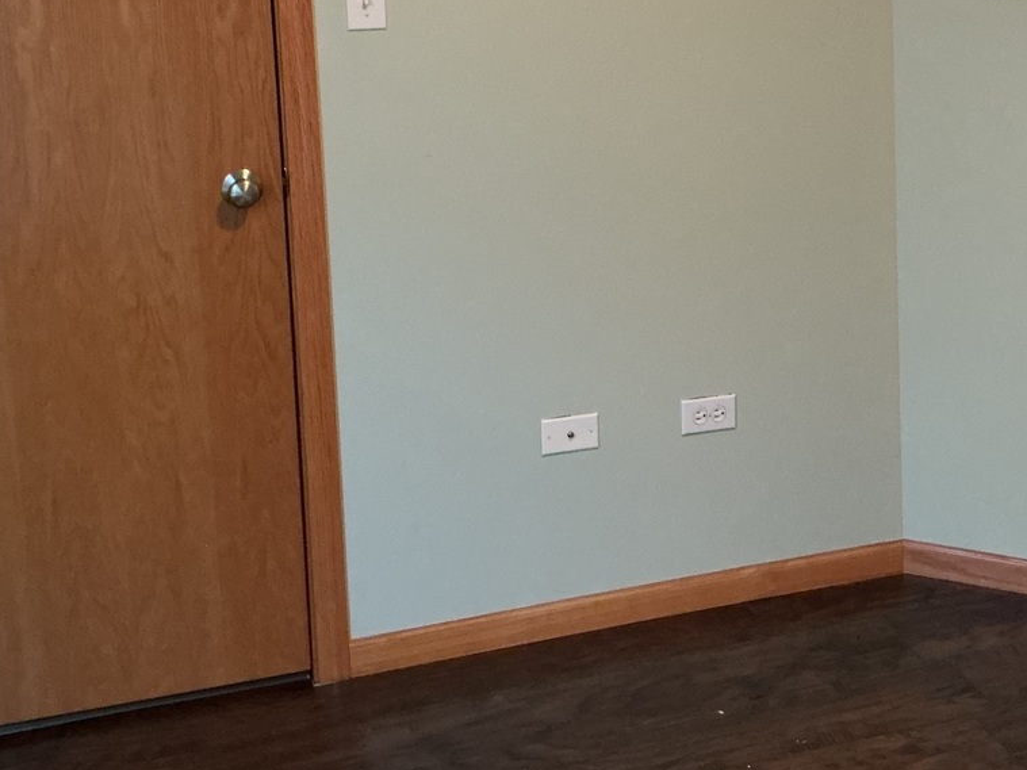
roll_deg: +2.5
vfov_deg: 25.8
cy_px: 87
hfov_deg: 34.6
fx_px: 1632
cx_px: 682
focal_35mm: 55
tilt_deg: -7.8
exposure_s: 1/40
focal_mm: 3
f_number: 1.8
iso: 320
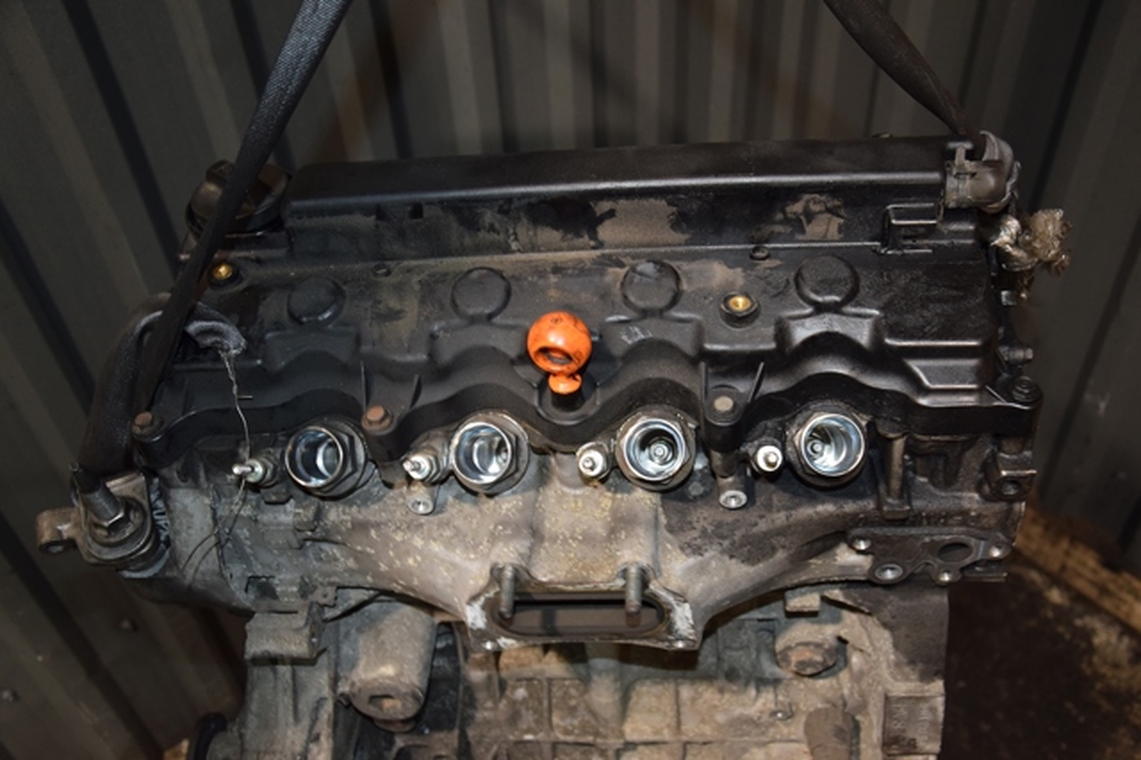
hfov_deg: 53.2
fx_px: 1140
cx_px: 570
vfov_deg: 36.8
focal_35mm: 36
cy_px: 380
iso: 800
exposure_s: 1/60
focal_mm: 24
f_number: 5
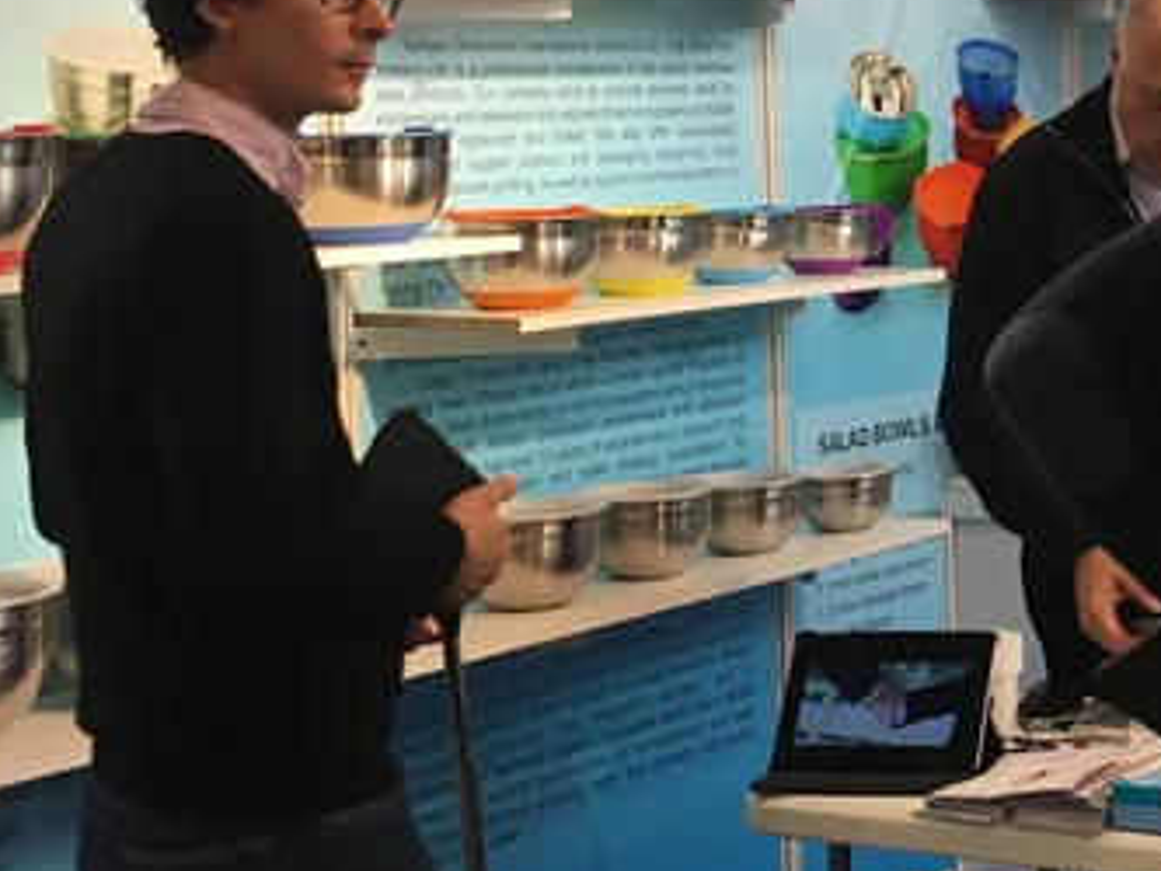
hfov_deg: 21.6
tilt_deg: -1.7
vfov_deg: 16.8
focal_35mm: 87
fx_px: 2919
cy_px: 164
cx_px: 1199
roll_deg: -0.4
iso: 32
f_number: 2.2
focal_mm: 4.15
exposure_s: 1/33
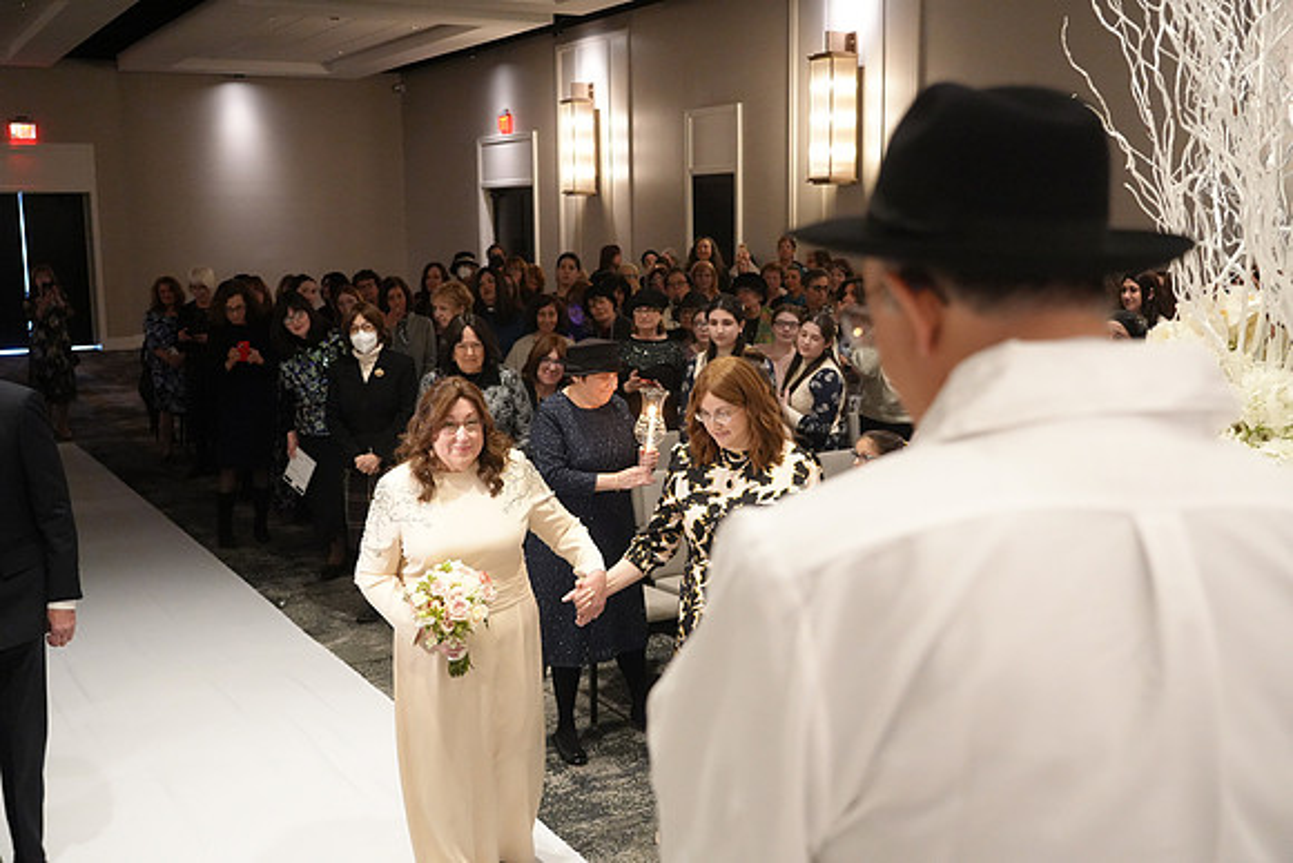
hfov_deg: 51.9
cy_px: 432
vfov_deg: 36.0
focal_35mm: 37
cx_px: 646
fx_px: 1329
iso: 8000
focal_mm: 37
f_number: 4
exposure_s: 1/80
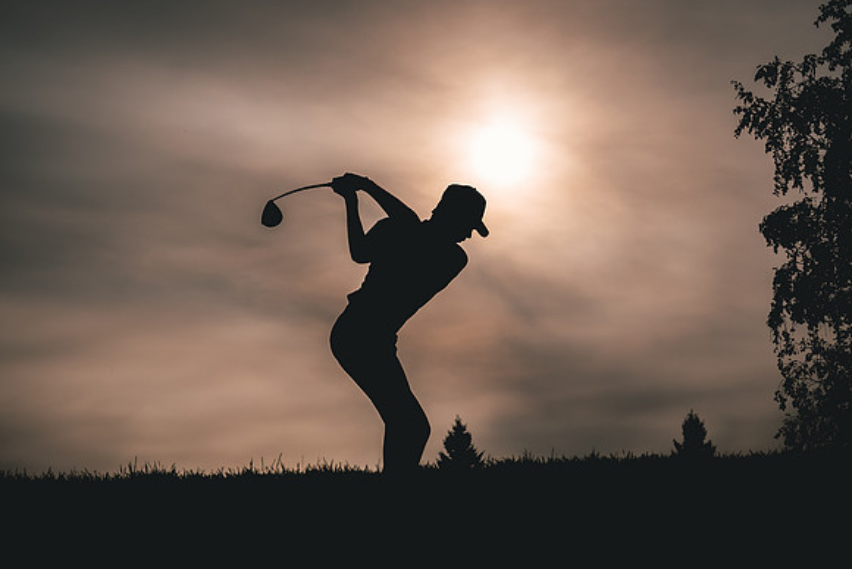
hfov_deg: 27.0
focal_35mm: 75
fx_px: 1775
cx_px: 426
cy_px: 284
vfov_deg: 18.2
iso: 100
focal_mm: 50
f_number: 4.5
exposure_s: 1/5000
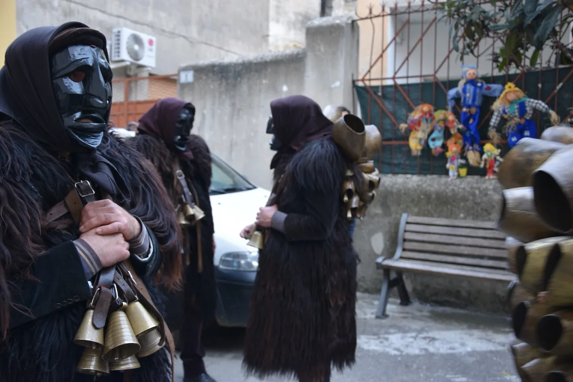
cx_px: 286
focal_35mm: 39
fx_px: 621
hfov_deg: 49.6
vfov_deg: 34.2
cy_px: 191
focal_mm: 26
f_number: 4.5
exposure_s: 1/80
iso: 400
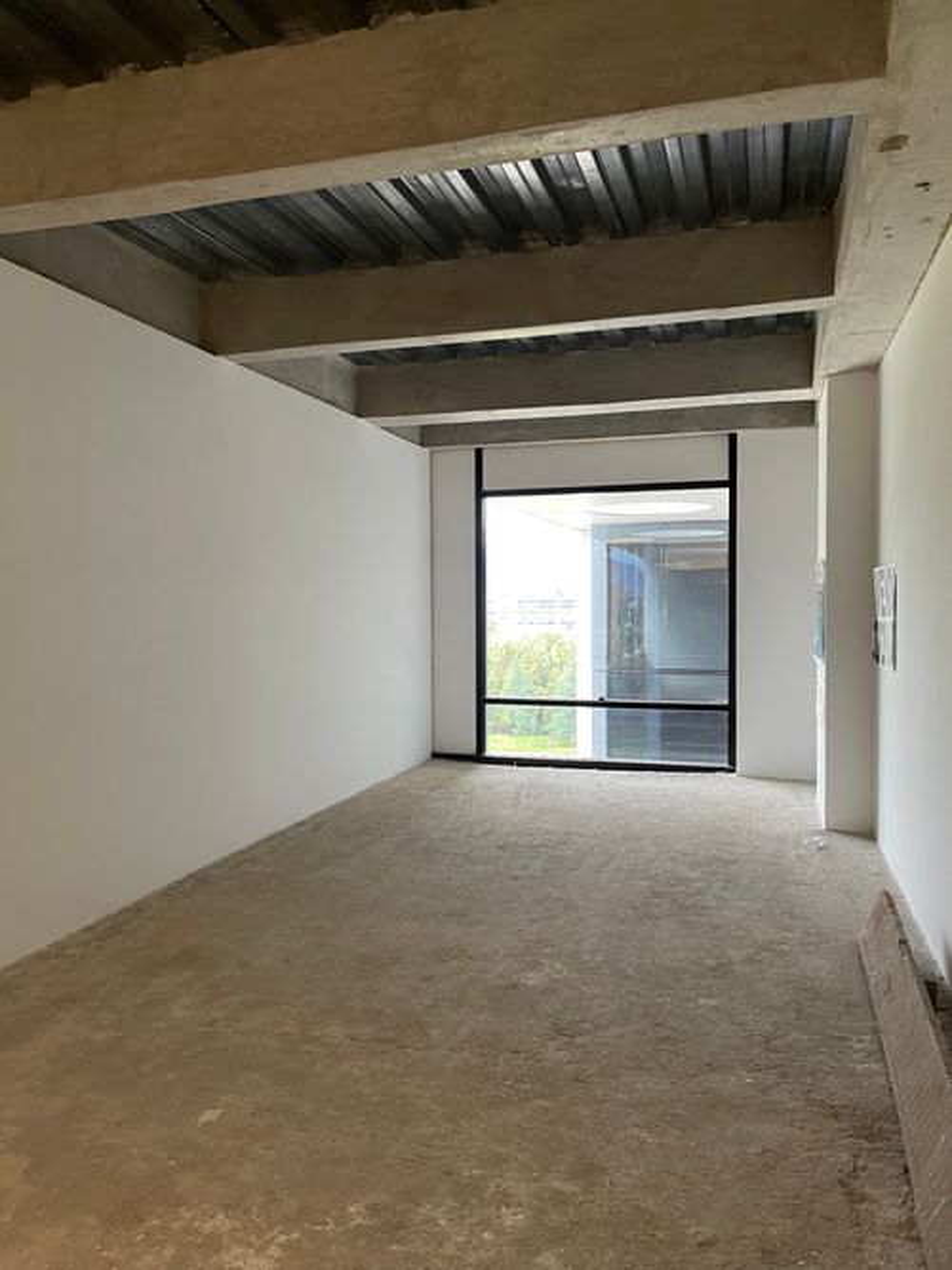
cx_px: 476
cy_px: 635
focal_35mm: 26
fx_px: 954
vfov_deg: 67.3
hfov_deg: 53.0
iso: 200
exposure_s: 1/60
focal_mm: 5.1
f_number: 1.6
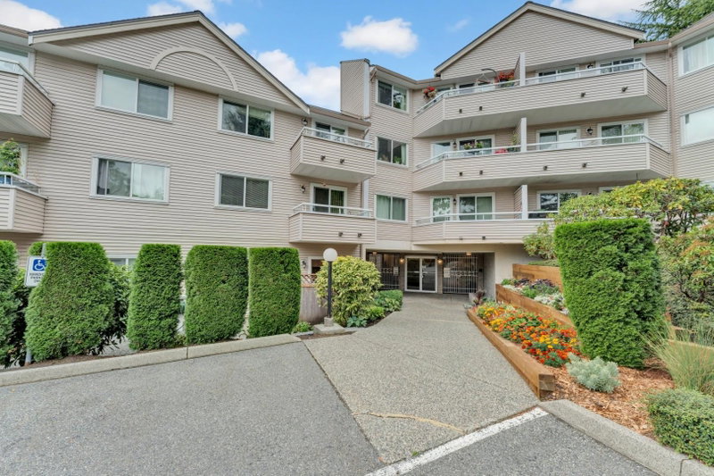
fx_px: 278
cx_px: 357
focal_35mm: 14
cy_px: 238
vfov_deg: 81.2
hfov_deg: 104.3
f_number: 8
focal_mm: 14
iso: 400
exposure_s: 1/250
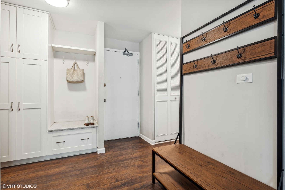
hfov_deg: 93.3
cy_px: 95
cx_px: 142
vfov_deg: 70.4
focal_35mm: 17
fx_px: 135
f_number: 8
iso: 320
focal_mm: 17
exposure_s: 1/8
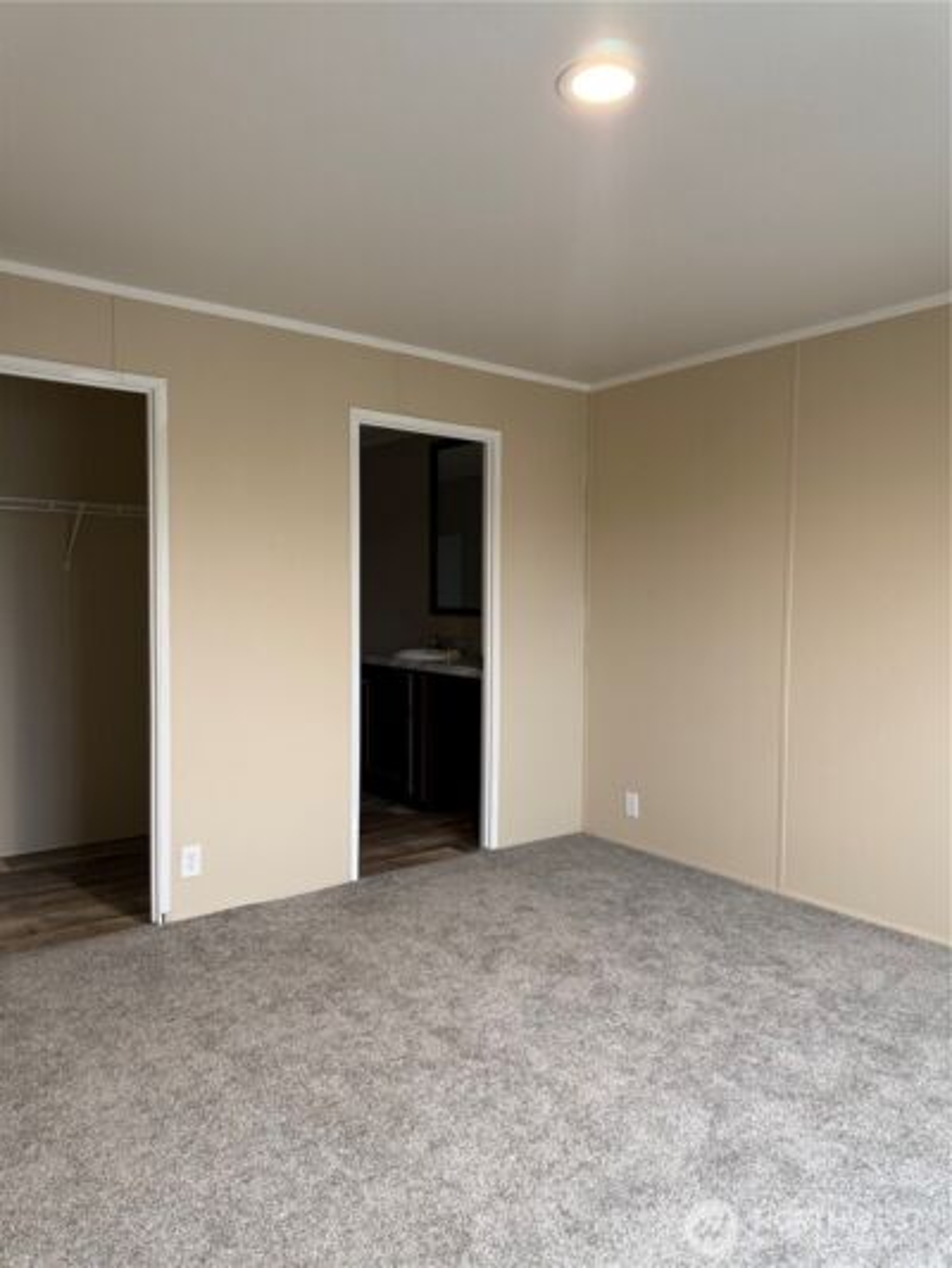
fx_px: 880
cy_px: 634
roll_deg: -0.8
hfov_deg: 56.8
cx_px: 476
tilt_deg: -1.9
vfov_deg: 71.6
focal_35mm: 24
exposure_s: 1/60
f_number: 1.78
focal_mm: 6.76
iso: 200
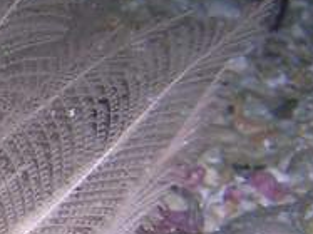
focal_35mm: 132
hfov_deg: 13.6
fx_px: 1193
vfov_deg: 11.2
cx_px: -223
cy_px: 170
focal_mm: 5.8
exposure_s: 1/60.1
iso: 100
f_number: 5.6
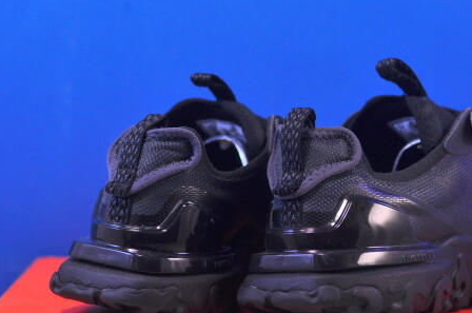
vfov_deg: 10.2
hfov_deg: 15.3
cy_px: 105
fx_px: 1754
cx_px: 316
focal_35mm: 134
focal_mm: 50
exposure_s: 1/320
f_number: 2.5
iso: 250
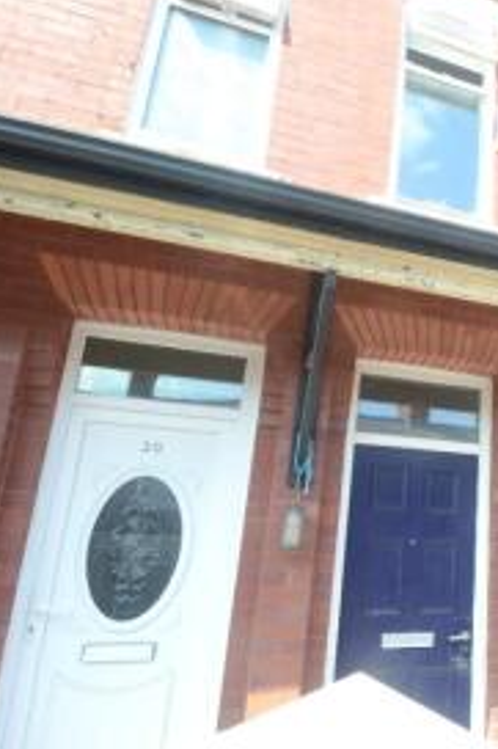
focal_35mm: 29
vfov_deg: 63.7
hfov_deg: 35.6
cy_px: 414
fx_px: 600
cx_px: 594
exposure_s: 1/100
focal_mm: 11
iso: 400
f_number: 8
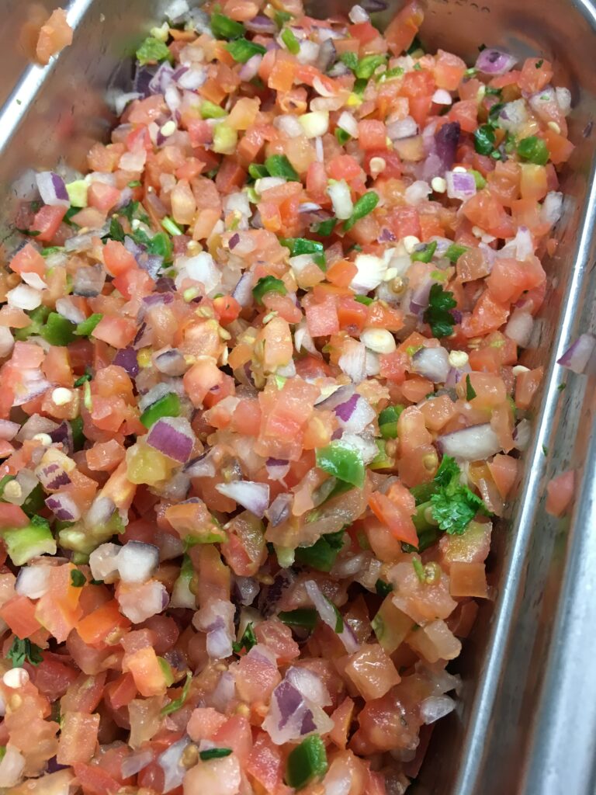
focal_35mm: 29
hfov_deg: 48.2
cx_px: 298
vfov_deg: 61.7
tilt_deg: -61.6
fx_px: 666
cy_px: 398
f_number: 2.2
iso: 40
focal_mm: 4.15
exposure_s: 1/30
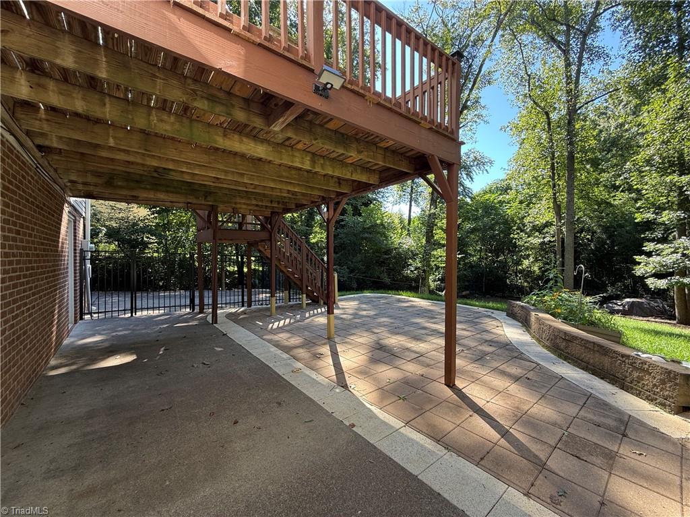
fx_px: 279
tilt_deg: -0.2
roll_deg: +0.0
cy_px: 258
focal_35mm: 14
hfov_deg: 102.1
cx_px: 345
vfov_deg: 85.7
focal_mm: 2.22
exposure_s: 1/117
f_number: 2.2
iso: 64
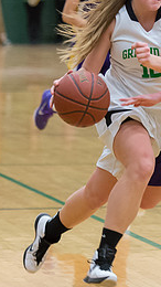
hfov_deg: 3.7
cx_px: 193
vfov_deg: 6.7
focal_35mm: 323
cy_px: 111
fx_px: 2455
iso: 5000
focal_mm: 105
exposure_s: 1/500
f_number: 2.8
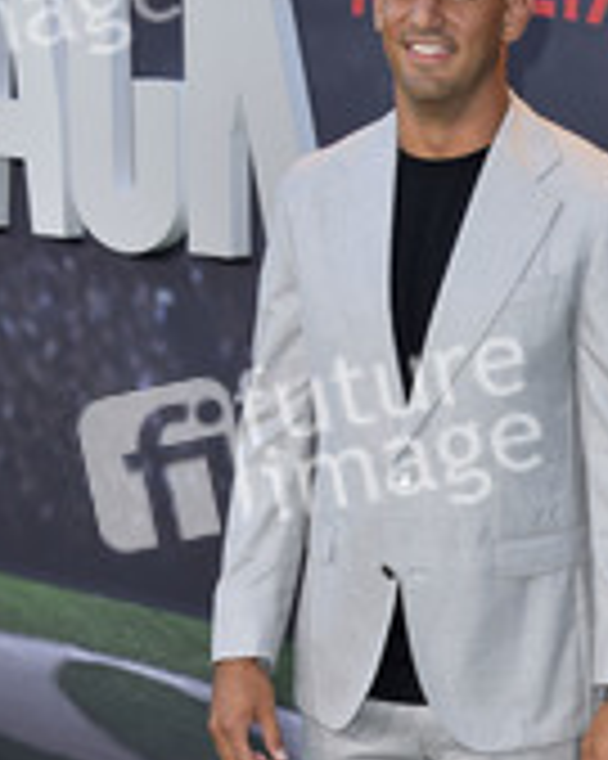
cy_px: 670
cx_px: 444
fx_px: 2251
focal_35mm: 100
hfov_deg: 15.3
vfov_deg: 18.9
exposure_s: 1/250
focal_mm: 45
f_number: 6.3
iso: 320
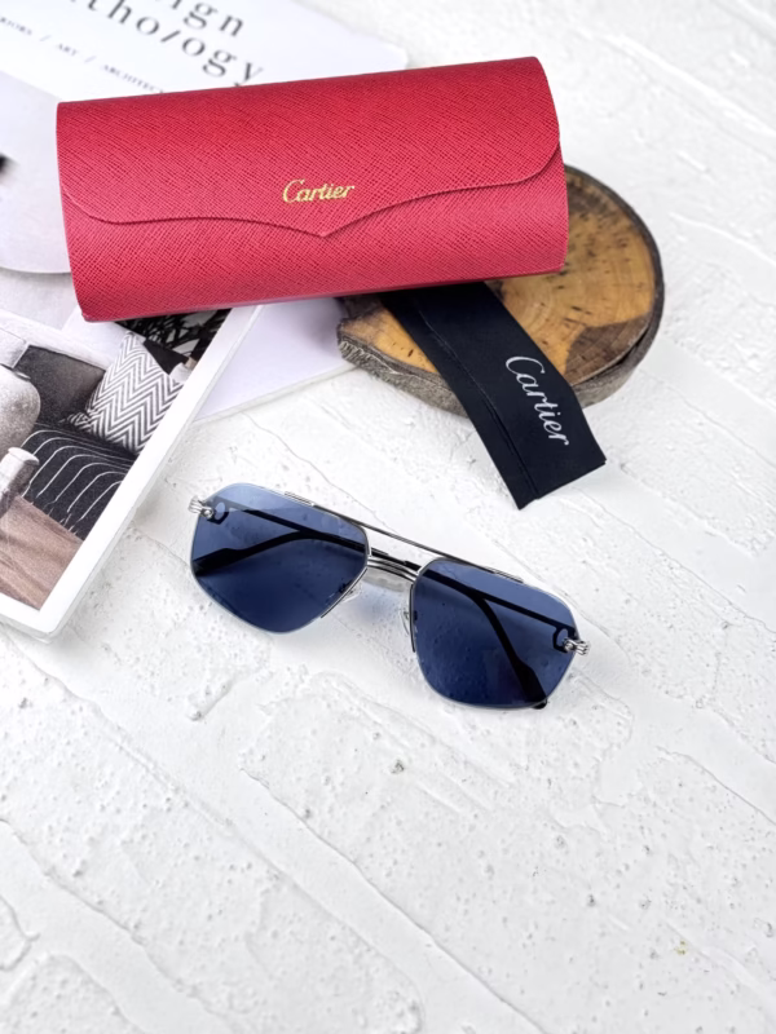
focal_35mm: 48
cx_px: 388
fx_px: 1435
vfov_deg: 39.7
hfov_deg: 30.3
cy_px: 517
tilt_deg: -61.1
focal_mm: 6.76
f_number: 1.78
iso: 64
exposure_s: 1/278
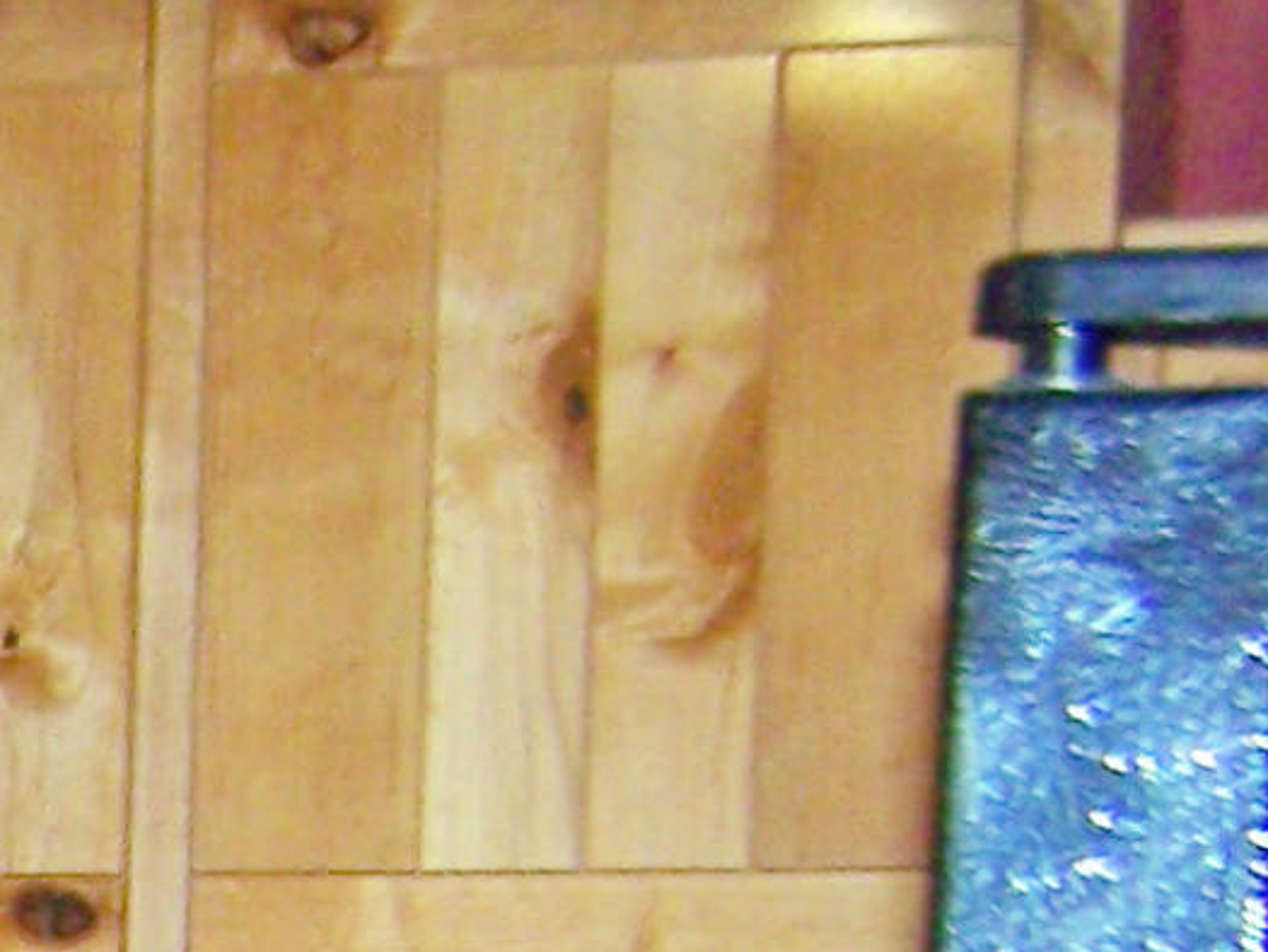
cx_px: -2290
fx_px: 7951
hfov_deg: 8.0
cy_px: 2247
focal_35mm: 217
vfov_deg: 6.5
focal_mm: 6.3
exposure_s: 1/60
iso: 80
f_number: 2.8
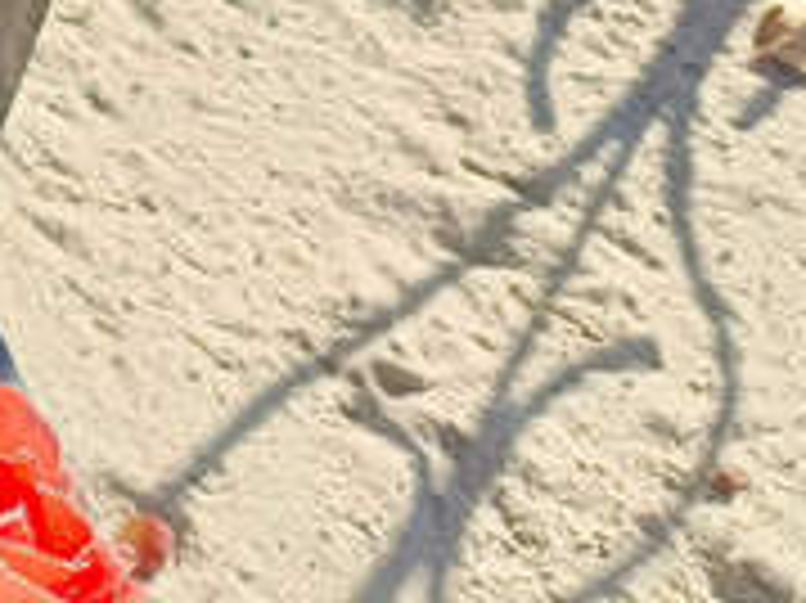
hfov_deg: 14.3
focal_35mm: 112
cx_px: -874
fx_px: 2606
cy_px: -567
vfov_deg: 11.9
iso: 112
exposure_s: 1/209
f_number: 1.69
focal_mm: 4.76
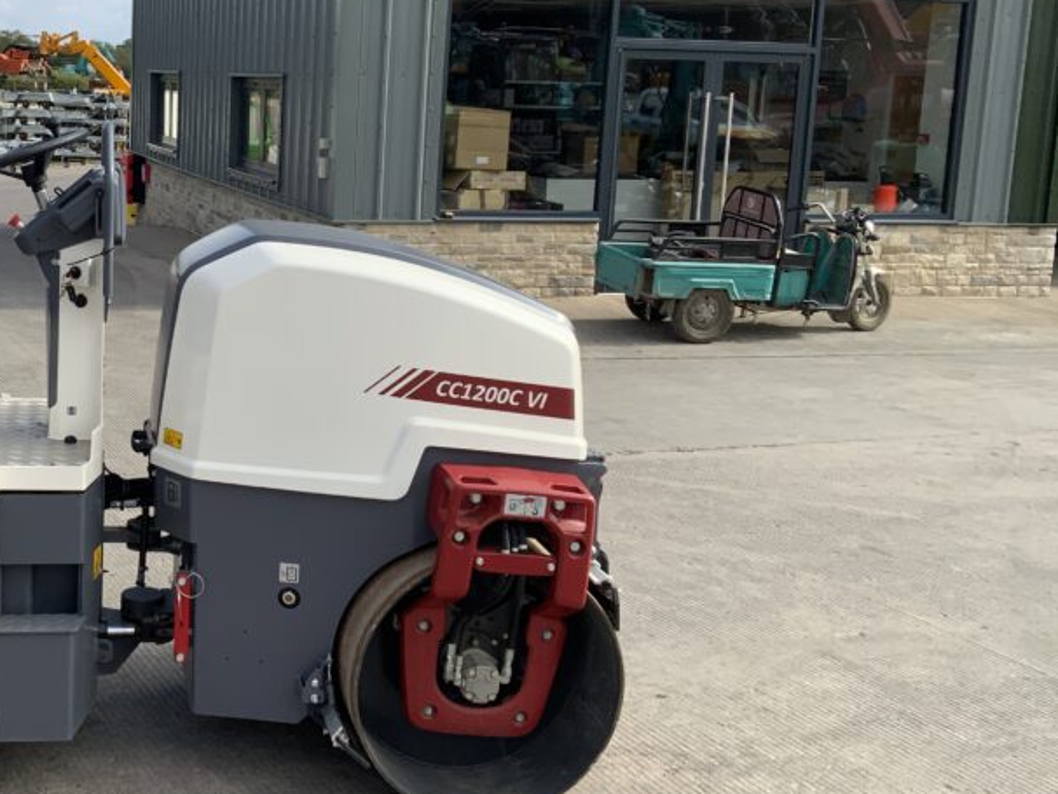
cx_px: 215
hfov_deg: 37.5
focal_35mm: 49
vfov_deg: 29.6
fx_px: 1498
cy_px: 318
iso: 16
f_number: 1.8
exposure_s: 1/1311
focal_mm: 3
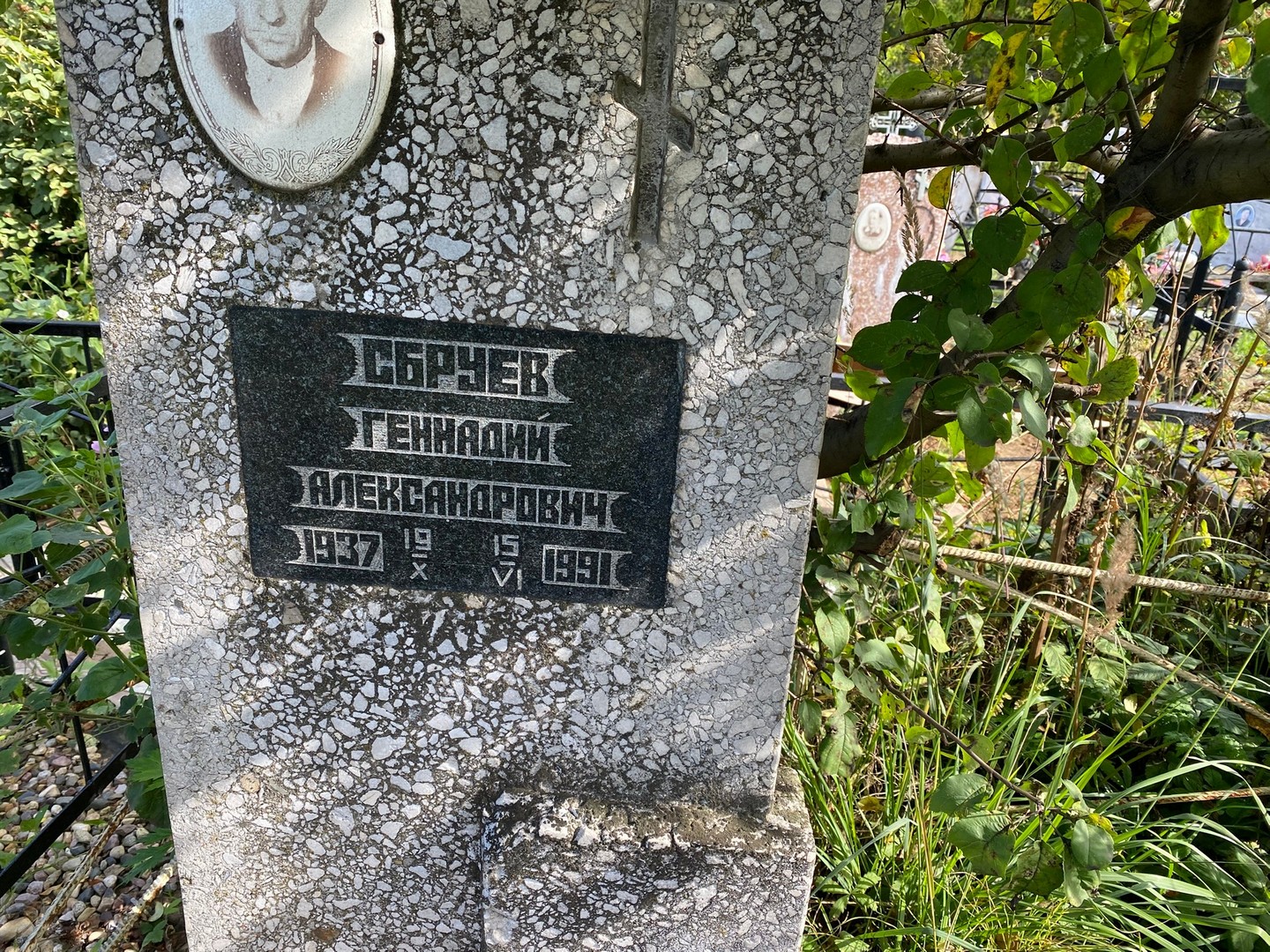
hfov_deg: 67.3
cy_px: 476
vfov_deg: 53.1
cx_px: 635
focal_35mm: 26
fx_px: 954
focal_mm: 4.25
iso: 32
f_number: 1.8
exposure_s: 1/342
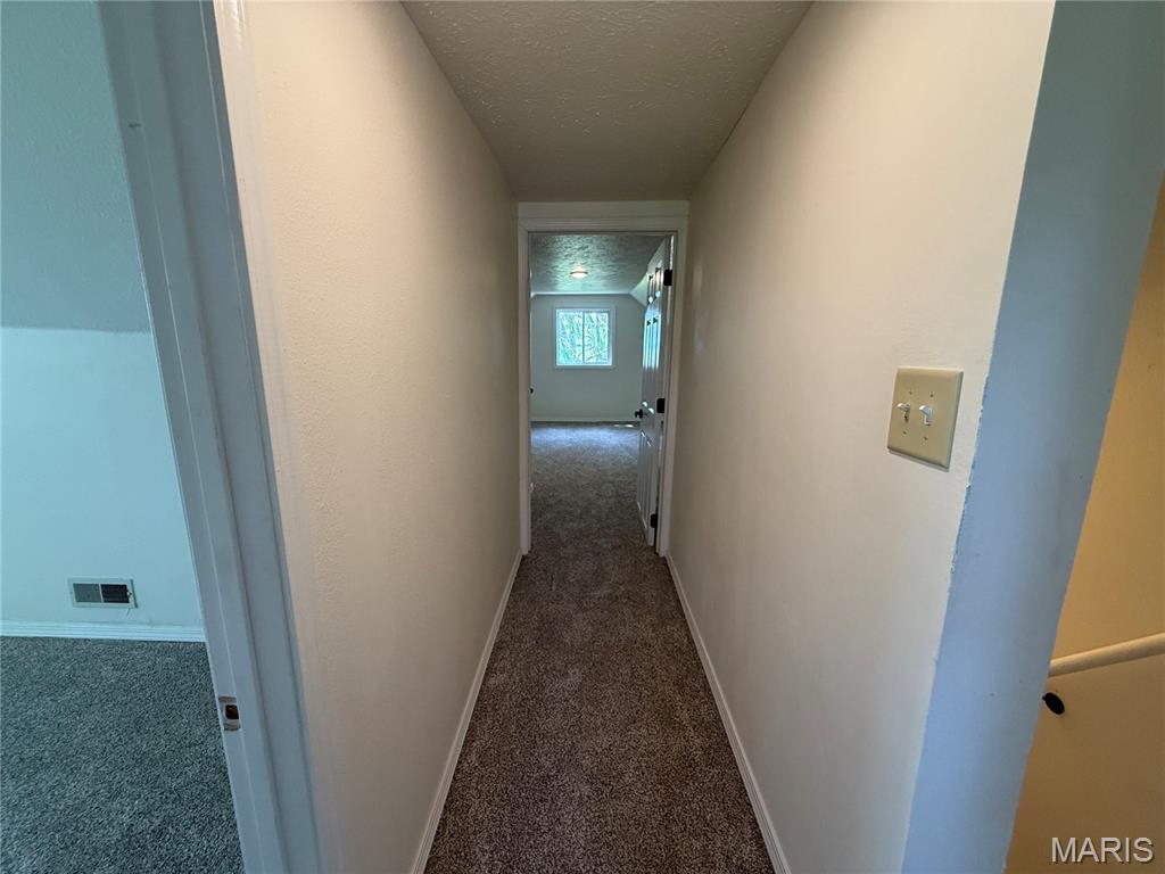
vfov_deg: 85.7
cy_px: 437
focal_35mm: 14
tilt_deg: -12.0
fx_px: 471
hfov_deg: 102.1
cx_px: 582
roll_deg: +0.3
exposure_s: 1/120
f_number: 2.2
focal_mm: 2.22
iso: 200
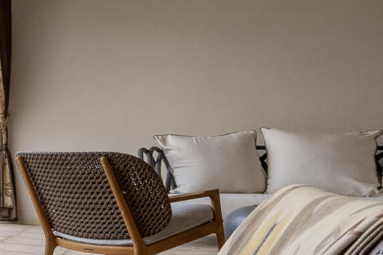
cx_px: -622
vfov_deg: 17.3
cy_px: 135
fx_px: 840
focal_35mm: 79
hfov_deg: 13.6
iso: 800
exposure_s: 1/80
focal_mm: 15
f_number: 8
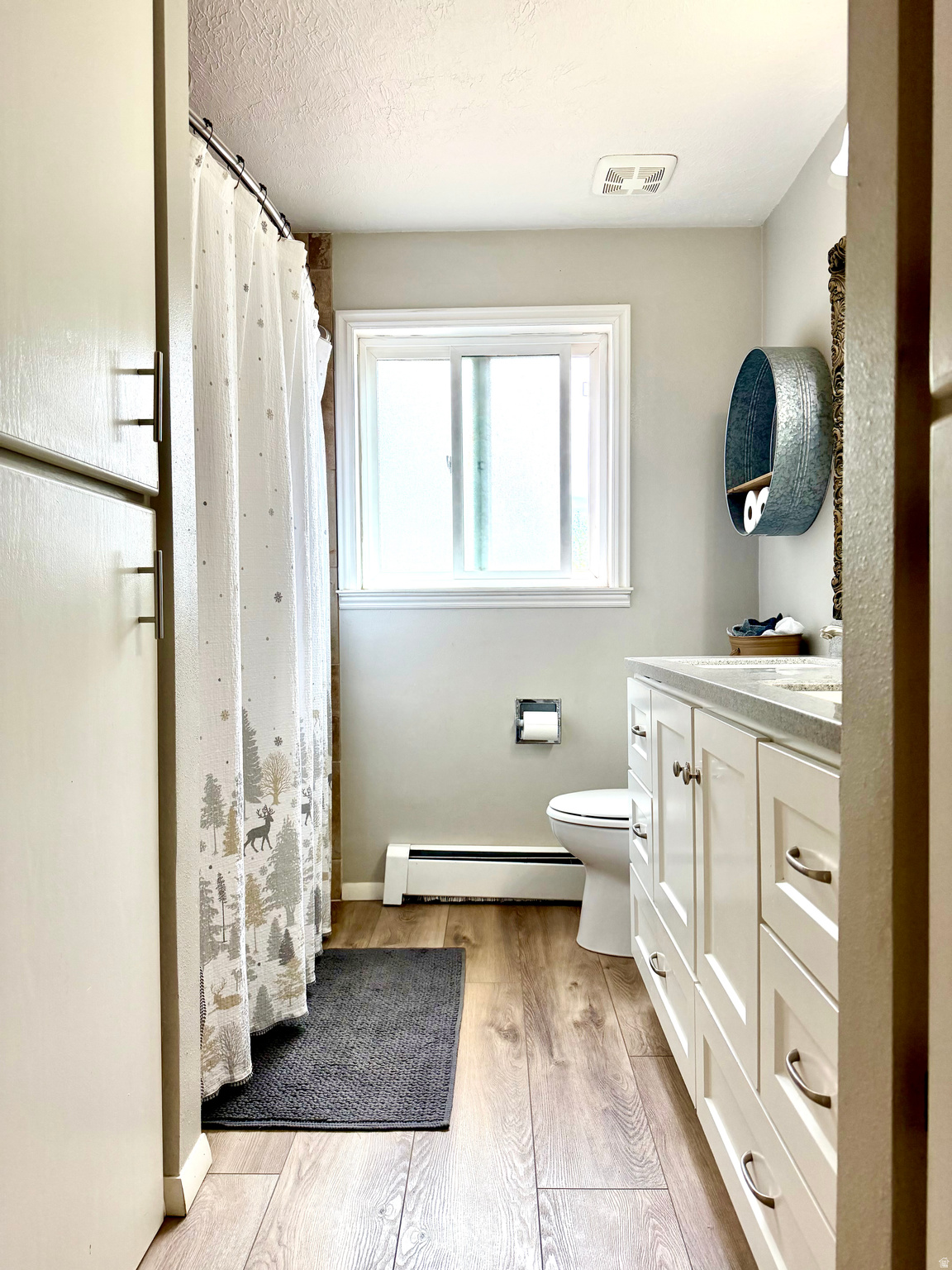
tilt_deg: -1.6
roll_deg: +0.1
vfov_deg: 71.6
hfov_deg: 56.8
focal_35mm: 24
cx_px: 476
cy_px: 635
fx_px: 880
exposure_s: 1/223
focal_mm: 6.76
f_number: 1.78
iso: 160
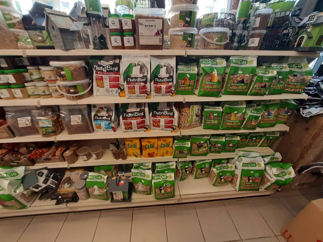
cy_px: 121
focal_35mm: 13
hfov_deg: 106.2
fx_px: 121
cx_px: 162
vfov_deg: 89.9
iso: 100
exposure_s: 1/50
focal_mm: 1.42
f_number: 2.2
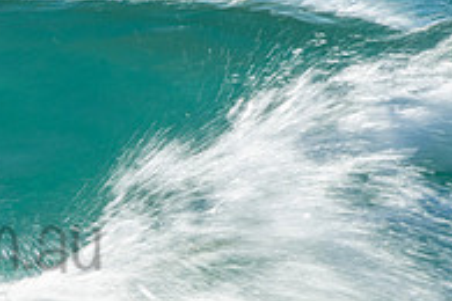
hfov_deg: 1.2
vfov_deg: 0.8
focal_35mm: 1785
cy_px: 216
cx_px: -144
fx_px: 22410
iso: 100
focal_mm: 400
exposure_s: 1/30
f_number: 20
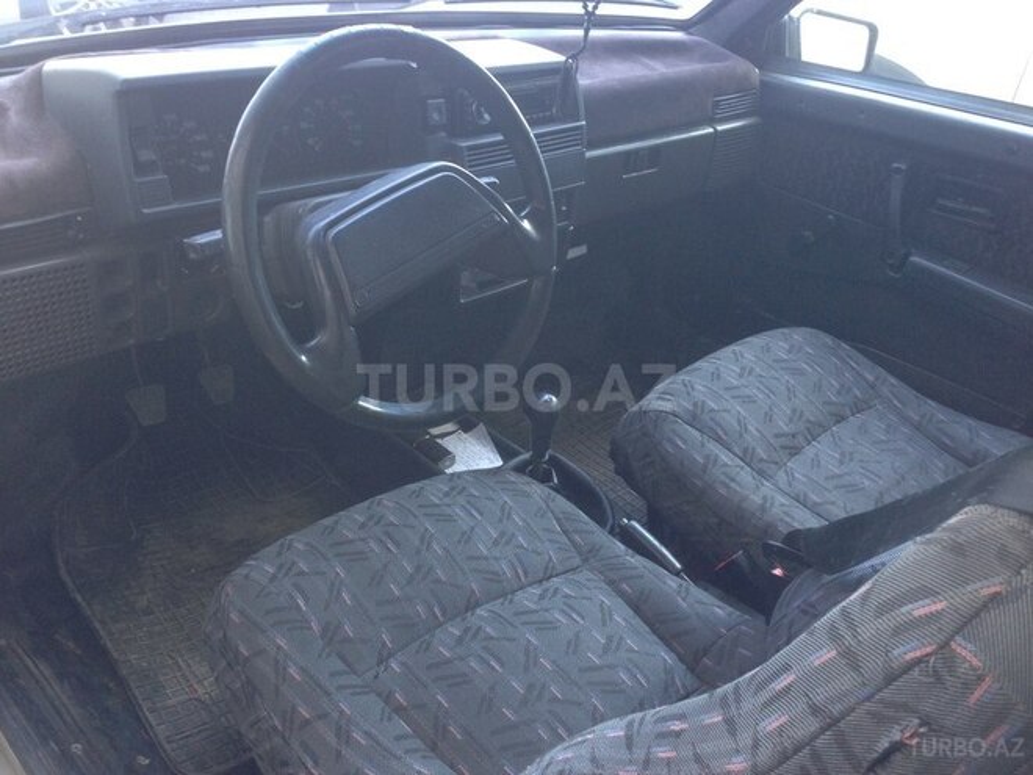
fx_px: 985
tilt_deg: -28.1
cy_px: 388
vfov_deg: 42.9
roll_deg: -4.5
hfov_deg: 55.4
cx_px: 516
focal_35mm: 33
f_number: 2.4
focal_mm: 4.12
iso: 80
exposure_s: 1/20
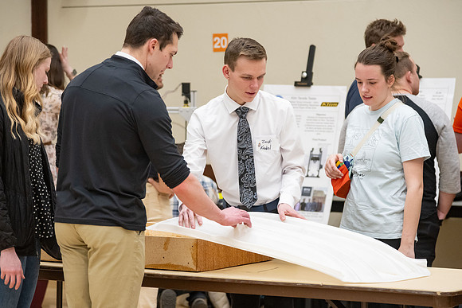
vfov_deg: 9.7
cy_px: 170
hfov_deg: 14.5
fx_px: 1818
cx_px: 226
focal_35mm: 142
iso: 2000
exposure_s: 1/200
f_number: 4
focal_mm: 120
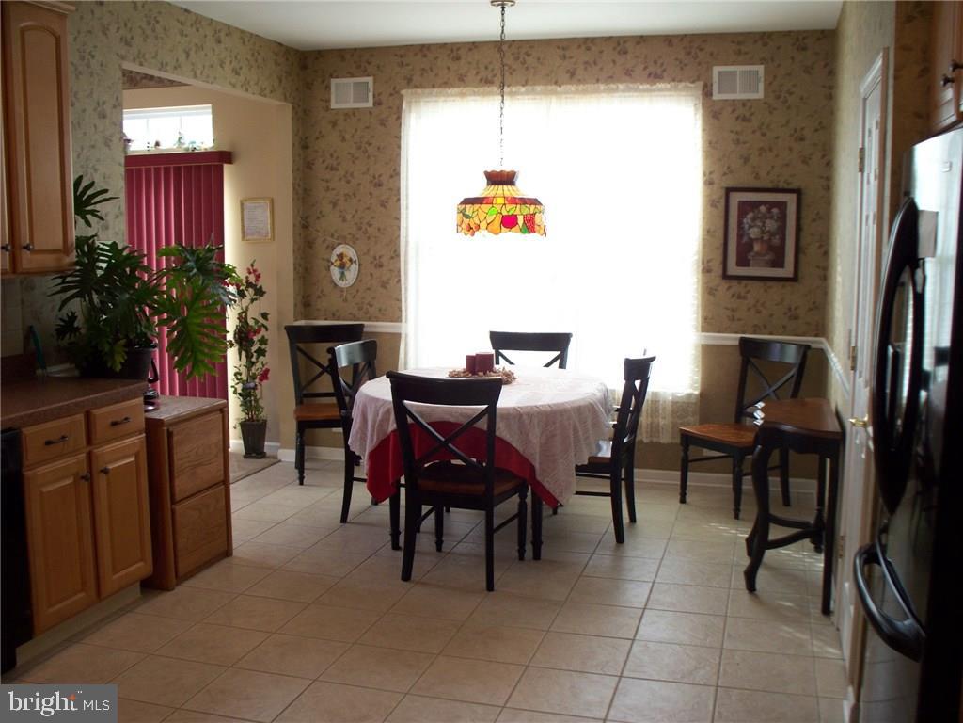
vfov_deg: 39.7
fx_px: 1002
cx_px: 482
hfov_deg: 51.4
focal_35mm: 36
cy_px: 362
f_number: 2.8
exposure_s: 1/60
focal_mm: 7.54
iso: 100
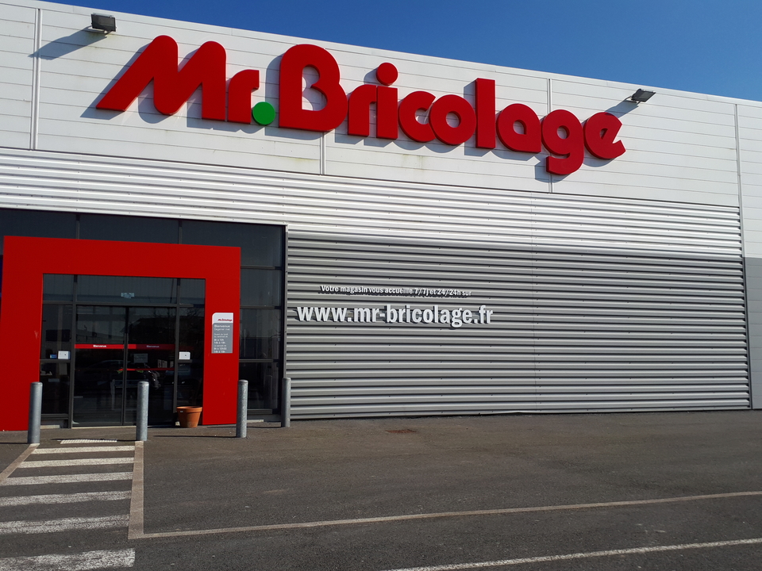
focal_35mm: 27
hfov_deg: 65.3
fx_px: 594
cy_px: 286
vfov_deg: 51.4
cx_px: 381
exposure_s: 1/2062
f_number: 1.9
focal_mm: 3.6
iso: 40
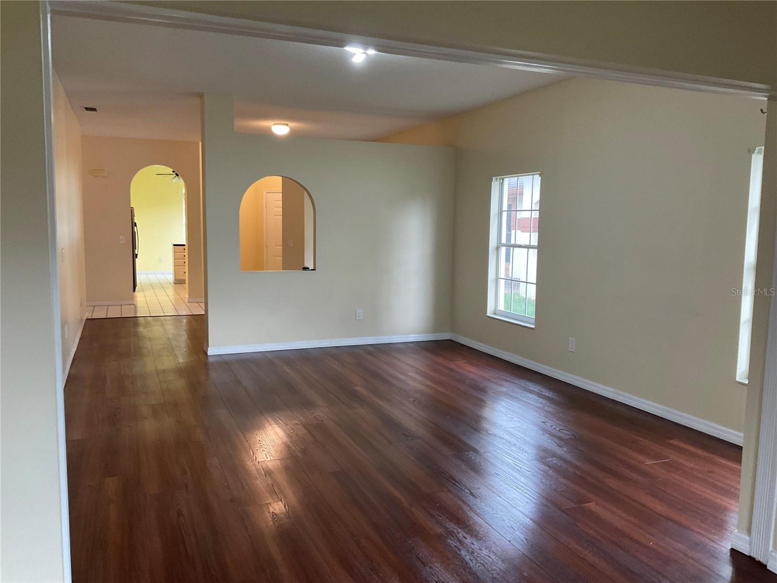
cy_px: 292
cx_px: 388
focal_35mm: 29
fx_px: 651
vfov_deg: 48.2
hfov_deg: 61.7
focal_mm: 3
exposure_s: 1/60
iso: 100
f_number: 1.8
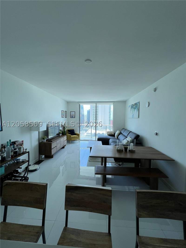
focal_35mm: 13
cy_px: 124
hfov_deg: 89.9
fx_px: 93
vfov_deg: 106.2
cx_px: 93
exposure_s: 1/135
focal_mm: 1.6
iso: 32
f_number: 1.8
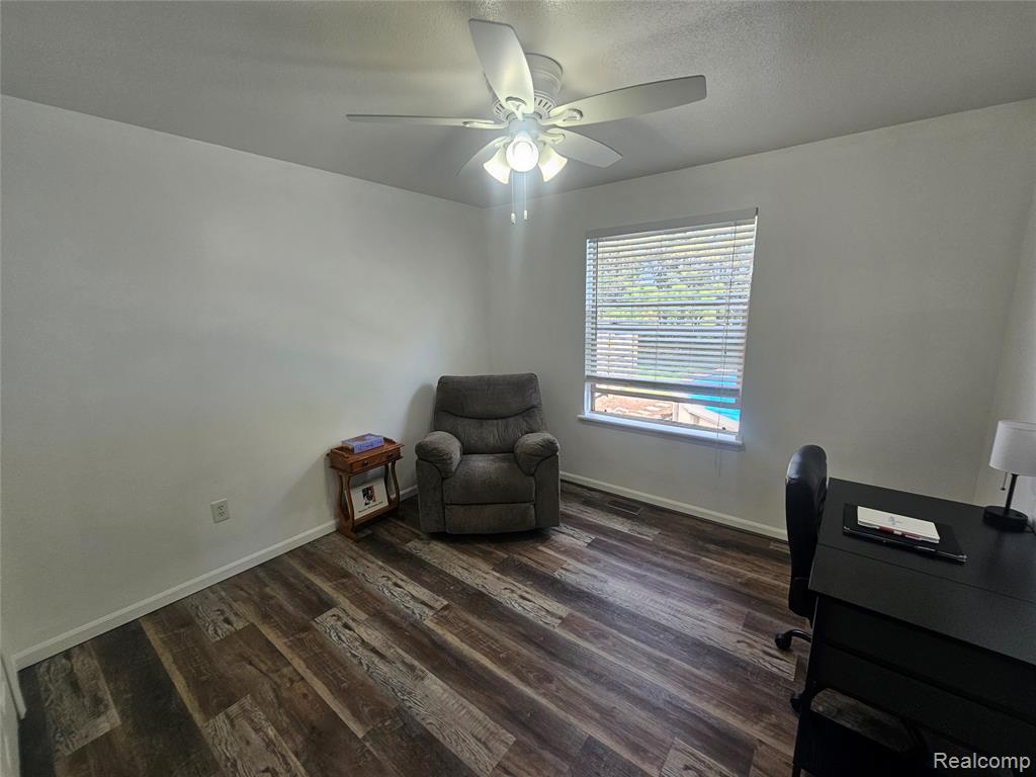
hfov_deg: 106.2
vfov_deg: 89.9
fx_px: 389
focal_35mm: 13
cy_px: 388
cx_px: 518
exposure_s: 1/60
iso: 64
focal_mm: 2.2
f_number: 2.2
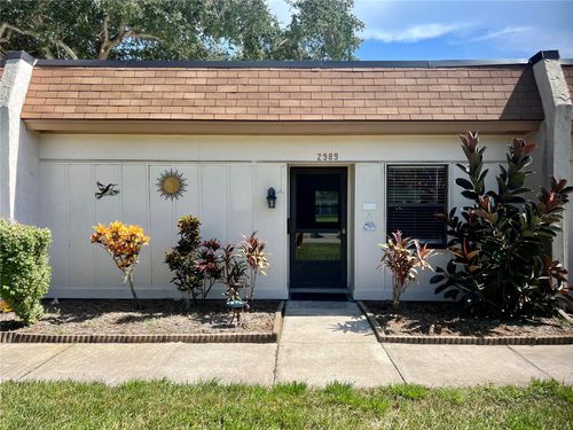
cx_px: 286
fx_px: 430
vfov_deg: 53.1
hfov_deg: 67.3
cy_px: 215
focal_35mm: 26
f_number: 1.5
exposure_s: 1/2404
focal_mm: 5.7
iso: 50
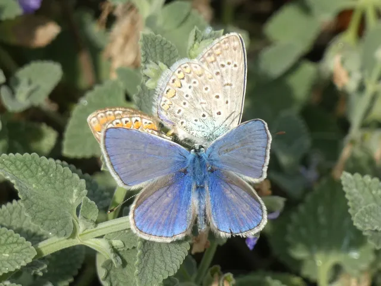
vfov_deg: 5.0
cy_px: 143
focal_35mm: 300
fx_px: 3302
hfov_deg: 6.6
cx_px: 190
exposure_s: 1/125
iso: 80
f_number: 5.5
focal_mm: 53.8
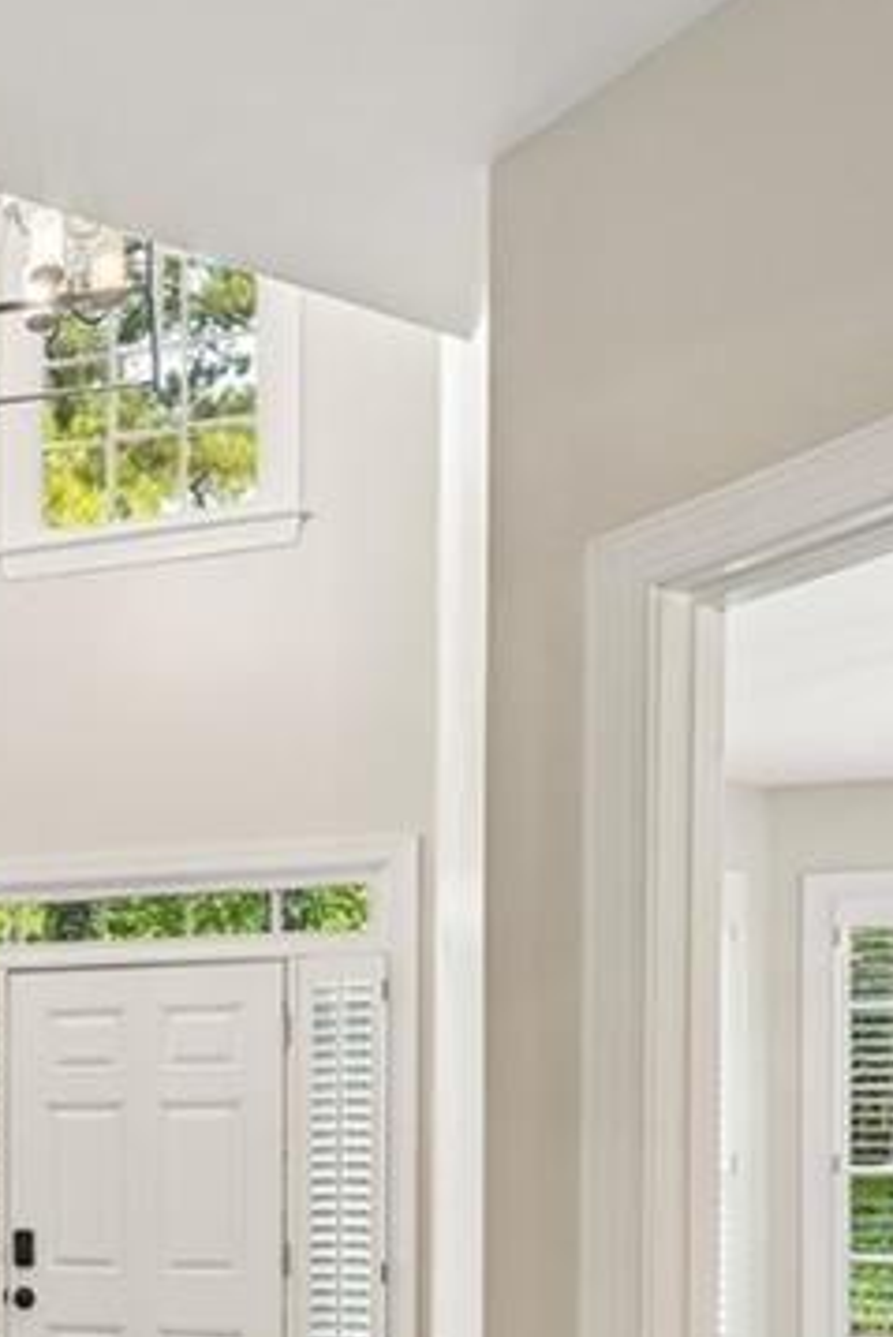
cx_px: -172
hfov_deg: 29.0
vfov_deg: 44.7
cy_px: 1167
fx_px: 1487
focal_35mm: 40
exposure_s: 1/6
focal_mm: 14
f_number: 8
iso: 320
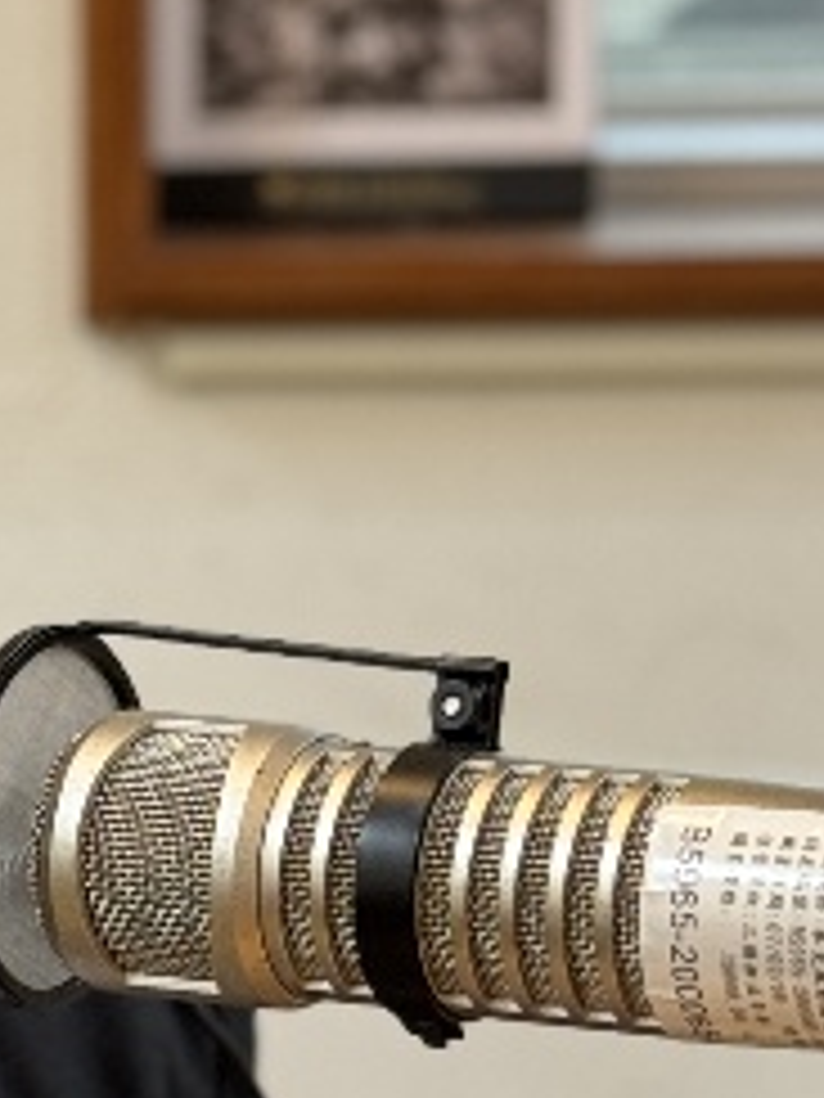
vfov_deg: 10.4
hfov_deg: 7.8
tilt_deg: -12.2
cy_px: 914
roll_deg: +0.9
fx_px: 5999
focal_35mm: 189
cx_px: -288
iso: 200
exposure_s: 1/60
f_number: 1.78
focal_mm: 6.86
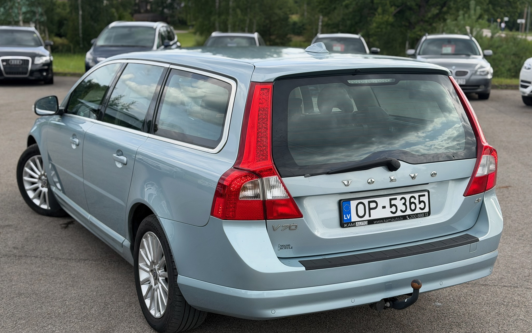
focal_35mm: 51
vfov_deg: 25.3
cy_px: 196
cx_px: 266
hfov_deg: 39.6
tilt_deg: -13.2
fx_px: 739
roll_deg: -0.9
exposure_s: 1/1608
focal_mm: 6.76
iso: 64
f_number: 1.78
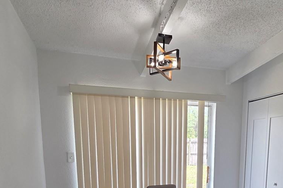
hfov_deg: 62.6
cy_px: 190
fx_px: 228
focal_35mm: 29
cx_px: 181
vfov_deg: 39.4
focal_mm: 2.2
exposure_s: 1/120
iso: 80
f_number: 2.2
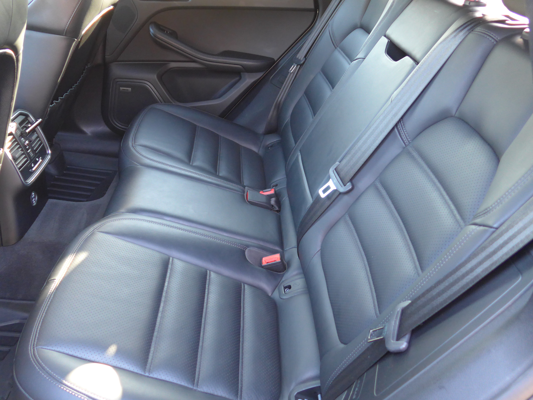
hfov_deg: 61.7
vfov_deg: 48.2
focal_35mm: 29
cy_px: 200
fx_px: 447
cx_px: 266
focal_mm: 6
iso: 400
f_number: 2
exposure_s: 1/40
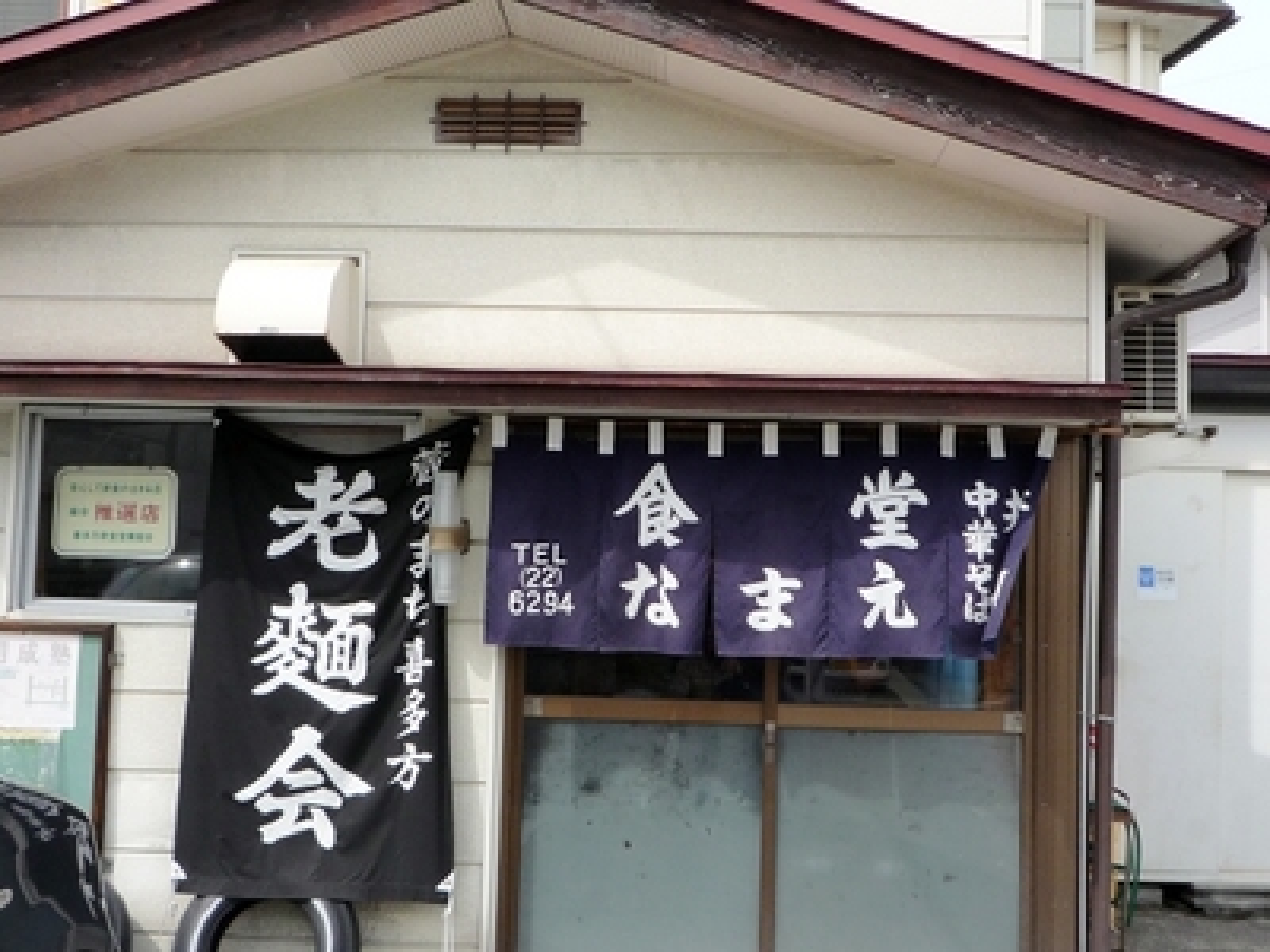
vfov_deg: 37.7
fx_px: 1394
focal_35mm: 38
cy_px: 476
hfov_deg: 49.0
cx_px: 635
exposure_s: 1/500
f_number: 4
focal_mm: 4.7
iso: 100
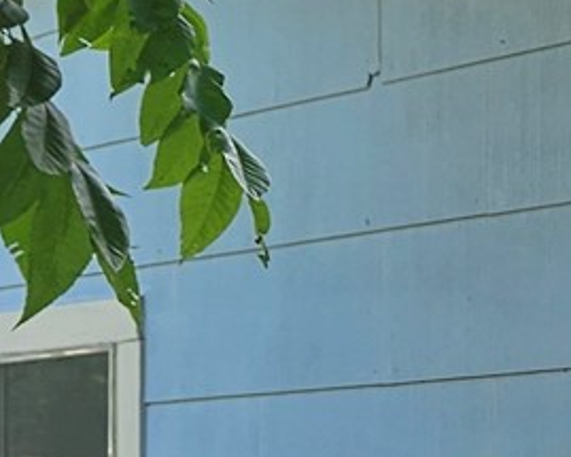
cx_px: 815
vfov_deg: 9.0
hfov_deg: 10.9
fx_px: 2889
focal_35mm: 171
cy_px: 485
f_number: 1.8
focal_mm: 5.4
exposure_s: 1/382
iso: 25
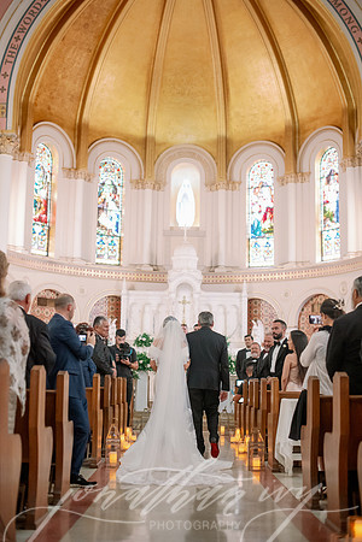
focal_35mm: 50
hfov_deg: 27.0
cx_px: 181
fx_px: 754
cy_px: 271
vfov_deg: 39.6
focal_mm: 50
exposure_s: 1/125
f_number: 2.2
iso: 2500
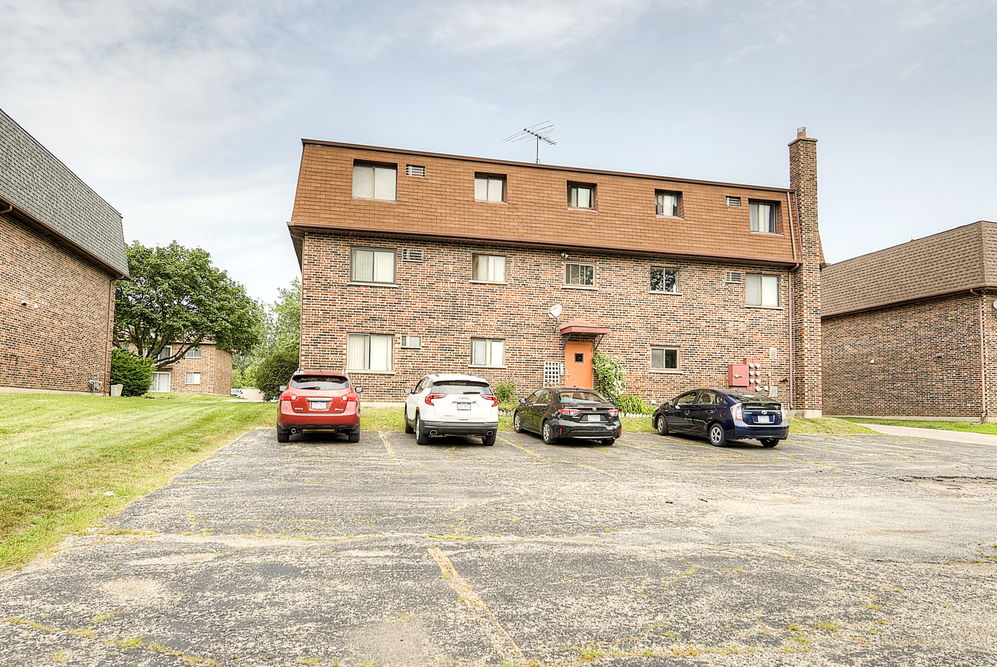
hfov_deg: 81.1
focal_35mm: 21
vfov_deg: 59.6
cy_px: 334
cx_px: 498
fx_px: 582
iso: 100
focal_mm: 14
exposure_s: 1/250
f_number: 5.6
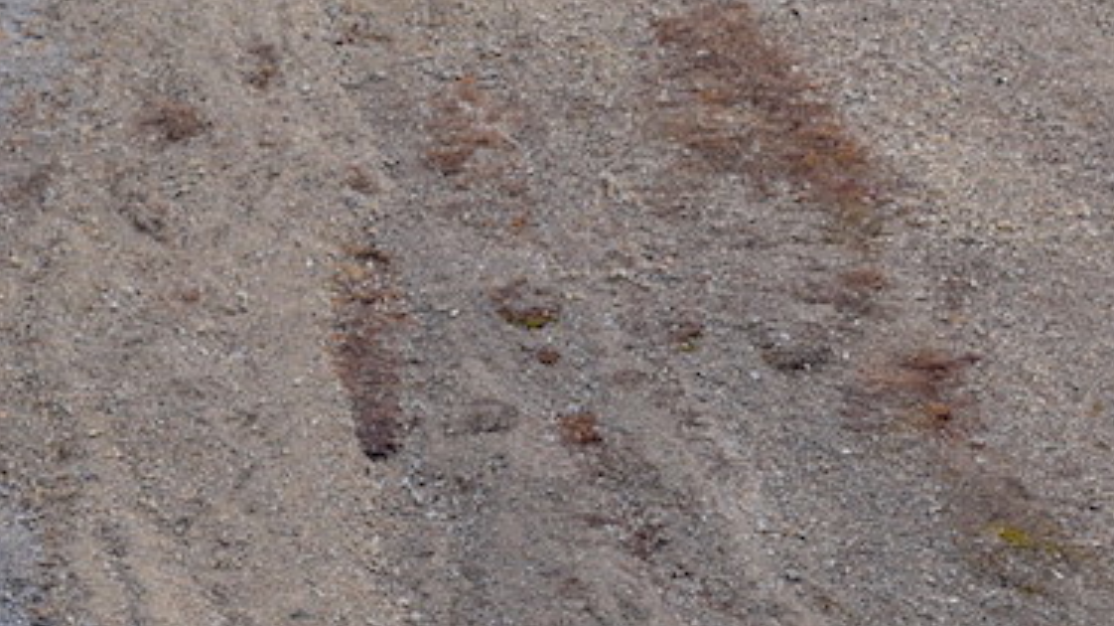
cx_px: 362
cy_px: 1061
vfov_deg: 4.1
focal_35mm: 296
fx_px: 8734
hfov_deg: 7.3
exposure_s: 1/250
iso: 220
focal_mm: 55
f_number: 8
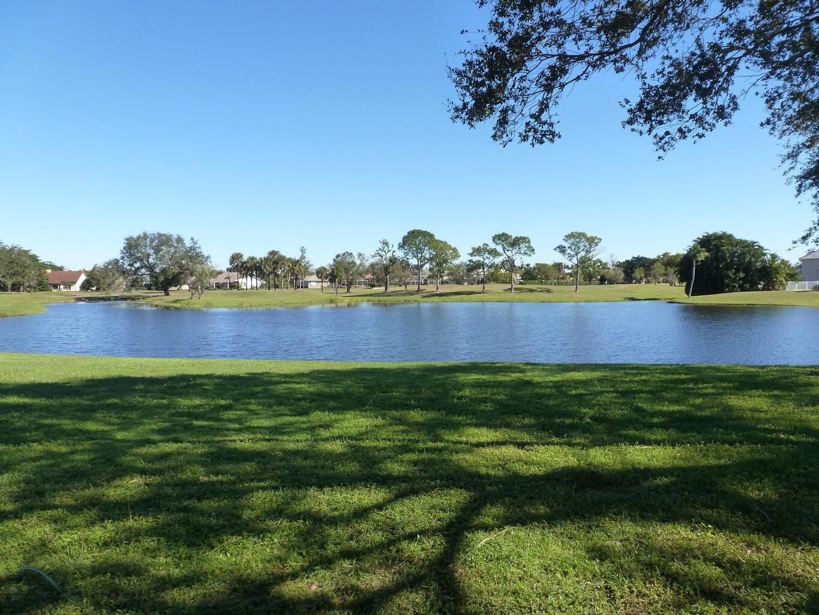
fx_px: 568
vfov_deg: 56.8
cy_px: 308
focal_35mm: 24
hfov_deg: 71.6
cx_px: 410
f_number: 4
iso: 160
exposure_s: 1/500
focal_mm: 4.3
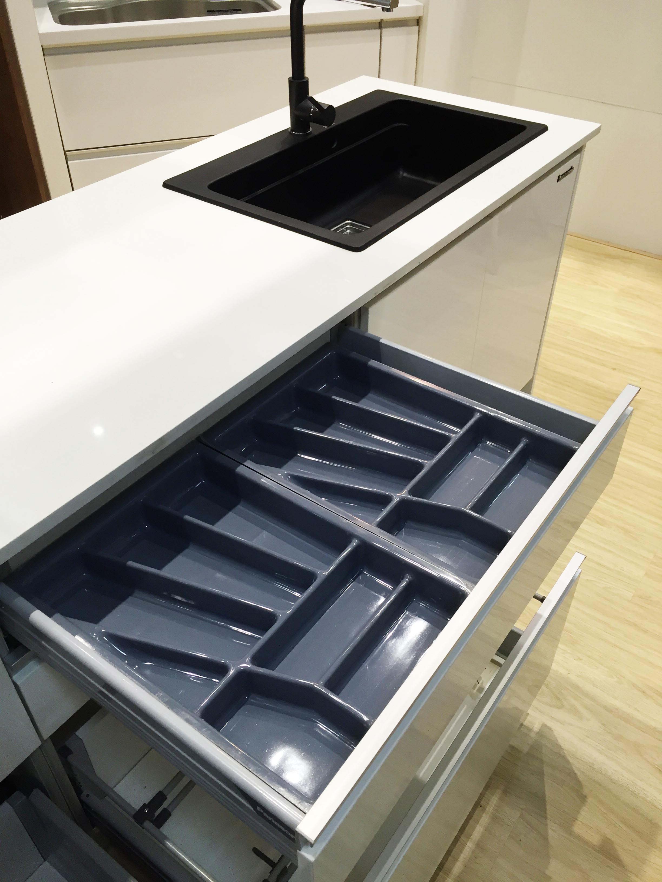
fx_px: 739
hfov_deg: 48.2
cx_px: 331
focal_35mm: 29
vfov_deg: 61.7
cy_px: 441
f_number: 2.2
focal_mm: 4.15
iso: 40
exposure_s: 1/33
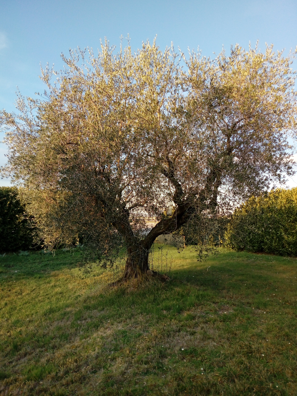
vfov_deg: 65.3
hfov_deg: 51.4
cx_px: 148
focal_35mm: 27
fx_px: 309
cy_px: 198
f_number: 2
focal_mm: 3.5
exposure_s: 1/490
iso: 114
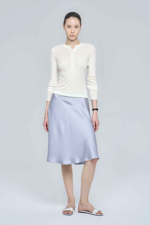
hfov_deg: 16.1
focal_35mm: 85
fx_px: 531
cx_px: 75
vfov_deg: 23.9
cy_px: 112
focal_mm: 85
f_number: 8
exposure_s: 1/125
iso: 200
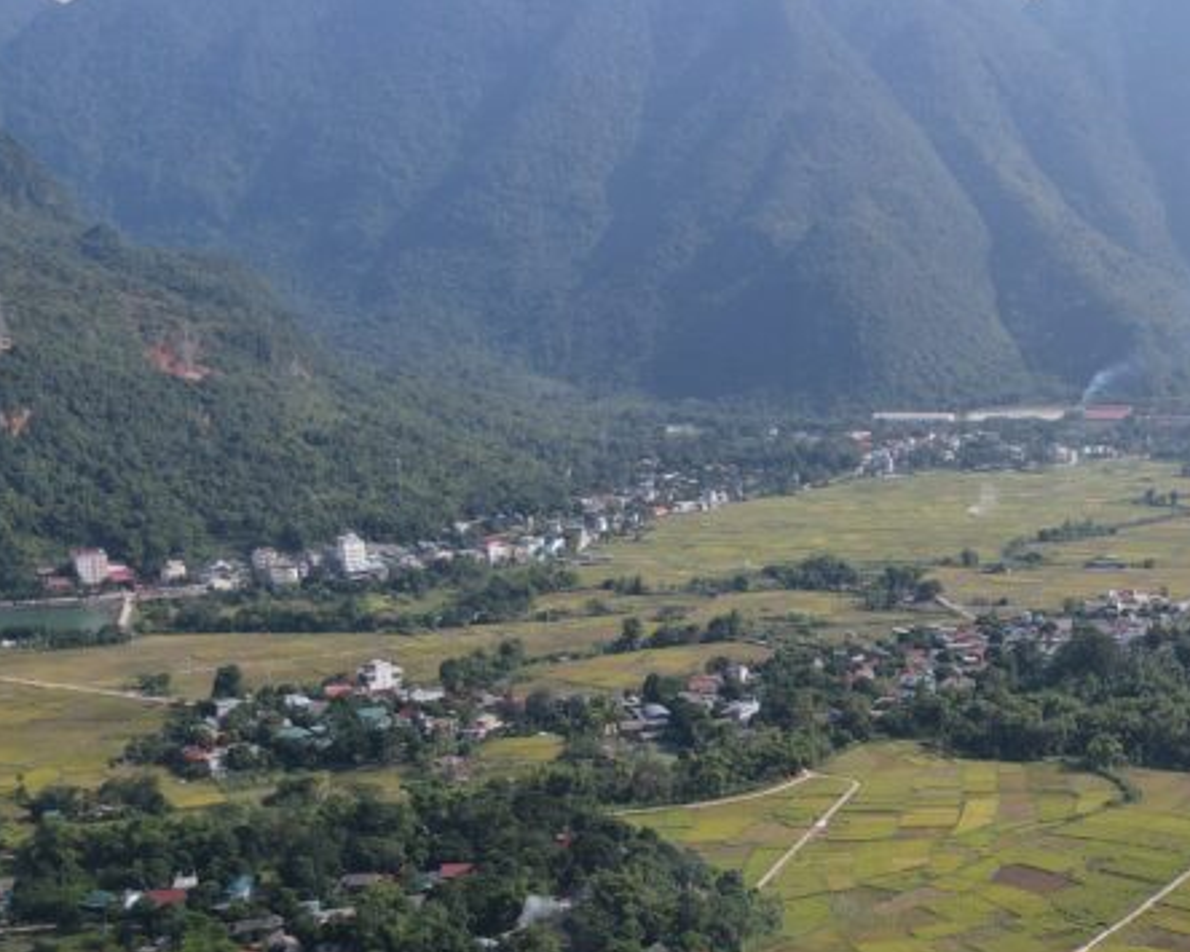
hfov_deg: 33.2
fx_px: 1901
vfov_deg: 27.8
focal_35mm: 54
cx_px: 1043
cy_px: 676
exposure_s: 1/500
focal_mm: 4.5
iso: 100
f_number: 2.8
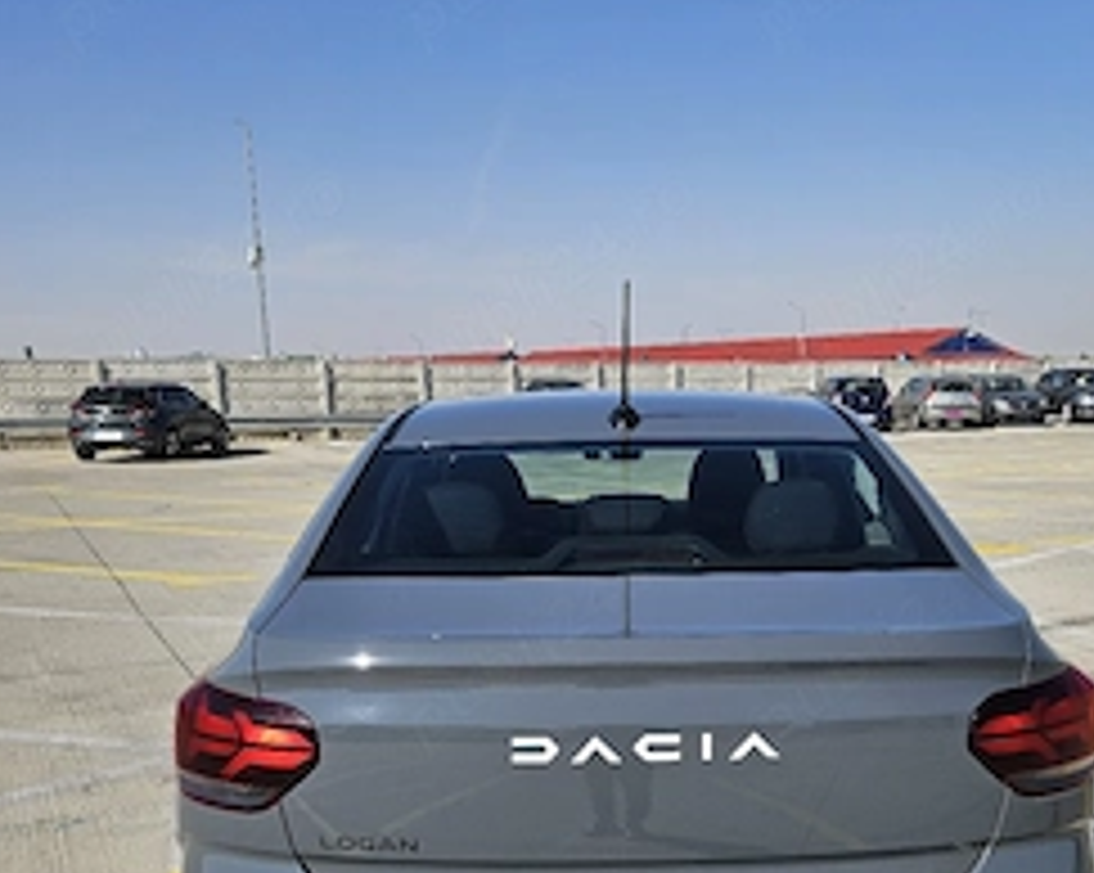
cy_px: 688
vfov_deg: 38.7
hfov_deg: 48.9
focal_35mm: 37
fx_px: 1197
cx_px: 639
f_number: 1.8
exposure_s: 1/2500
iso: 25
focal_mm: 5.4
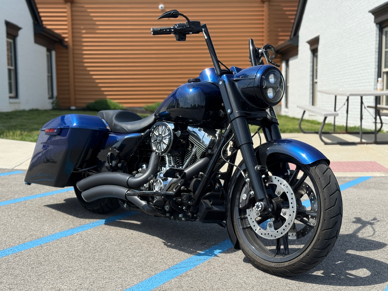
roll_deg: +0.9
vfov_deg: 30.3
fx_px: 538
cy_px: 146
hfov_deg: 39.7
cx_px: 194
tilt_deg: -4.4
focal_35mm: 48
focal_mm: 6.76
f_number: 1.78
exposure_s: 1/3534
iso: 100
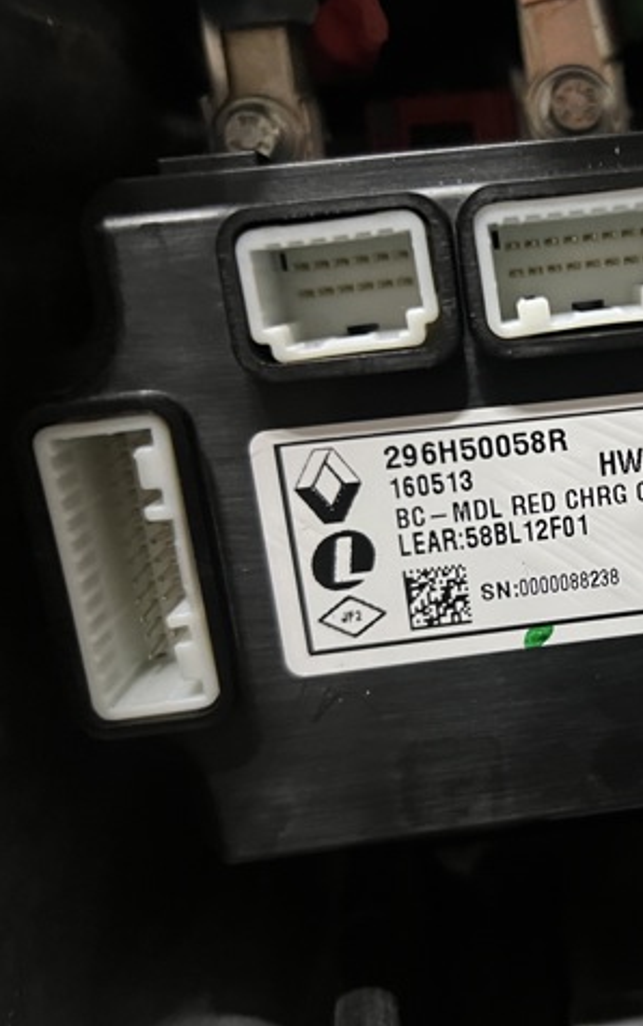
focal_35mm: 37
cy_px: 512
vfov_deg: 52.7
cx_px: 615
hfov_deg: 32.2
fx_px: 1036
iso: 640
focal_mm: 5.7
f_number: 1.5
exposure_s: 1/40
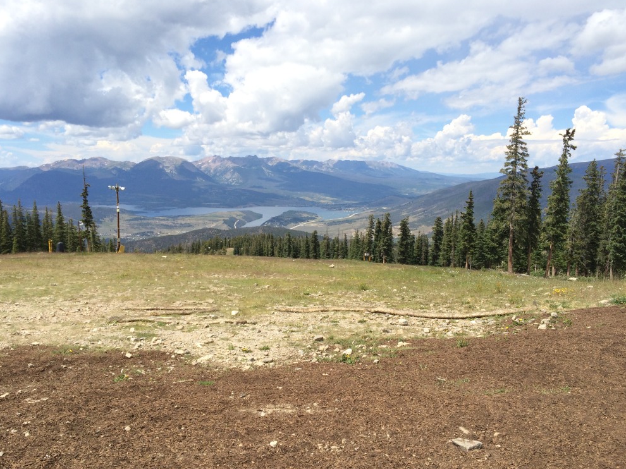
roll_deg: +1.0
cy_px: 236
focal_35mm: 30
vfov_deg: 46.8
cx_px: 313
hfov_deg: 60.0
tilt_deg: -6.6
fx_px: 542
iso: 32
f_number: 2.2
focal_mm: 4.15
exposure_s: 1/1709
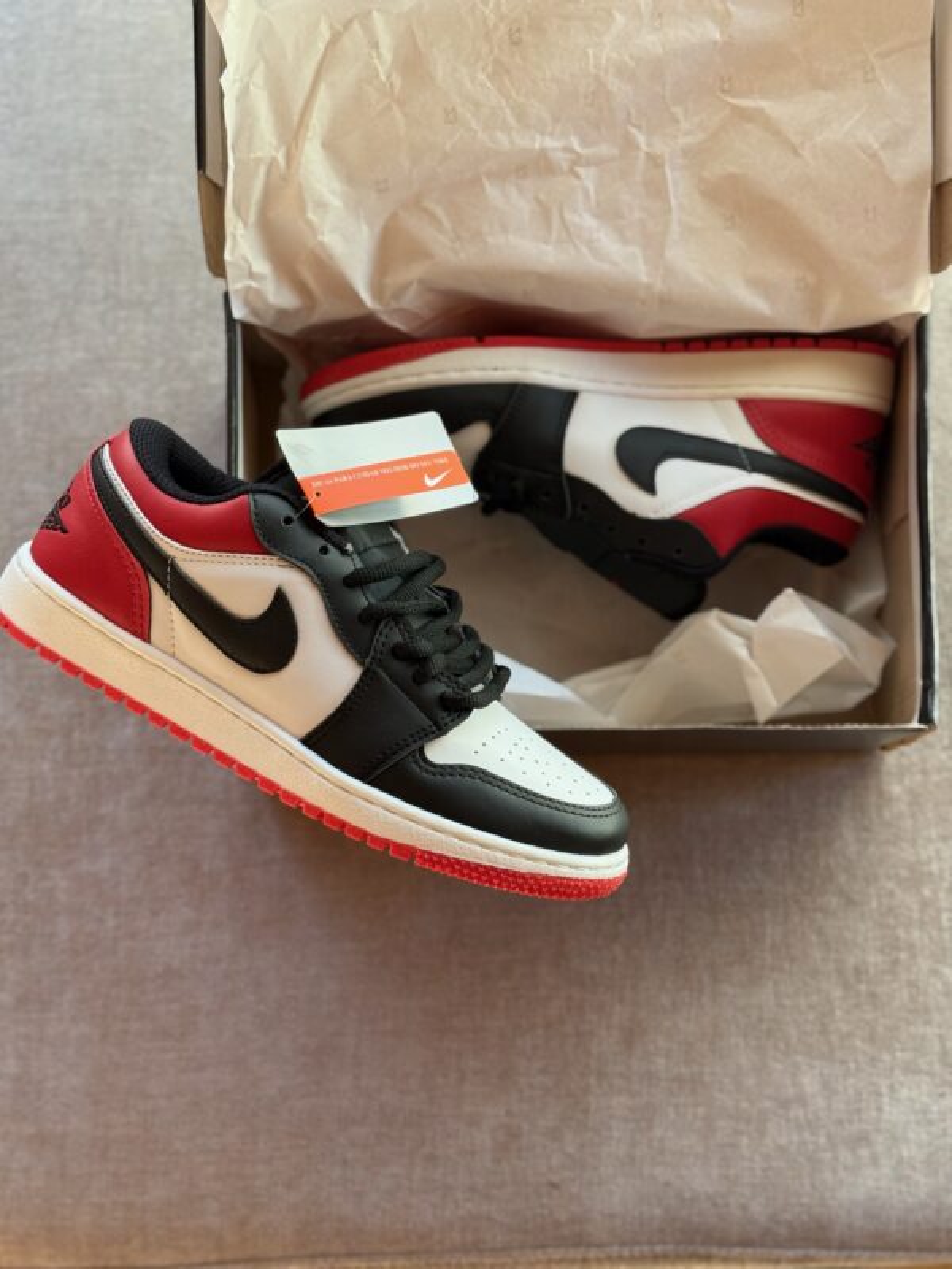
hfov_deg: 30.3
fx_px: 1760
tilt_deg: -81.3
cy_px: 634
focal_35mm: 48
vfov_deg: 39.7
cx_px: 476
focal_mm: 6.76
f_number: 1.78
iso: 100
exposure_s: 1/63
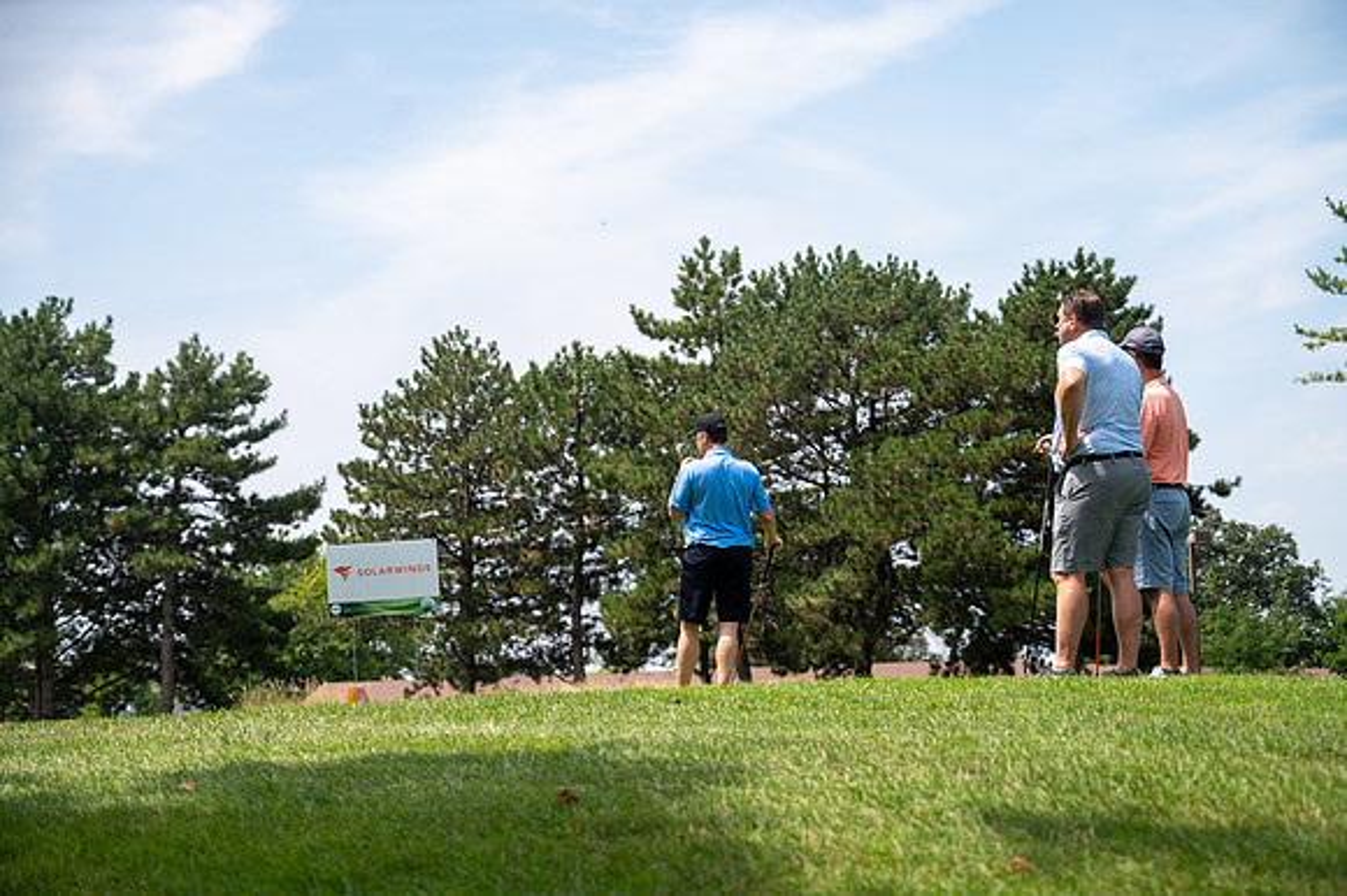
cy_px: 448
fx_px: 2618
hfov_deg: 28.9
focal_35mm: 70
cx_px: 674
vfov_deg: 19.4
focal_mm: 70
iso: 250
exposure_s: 1/1250
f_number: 5
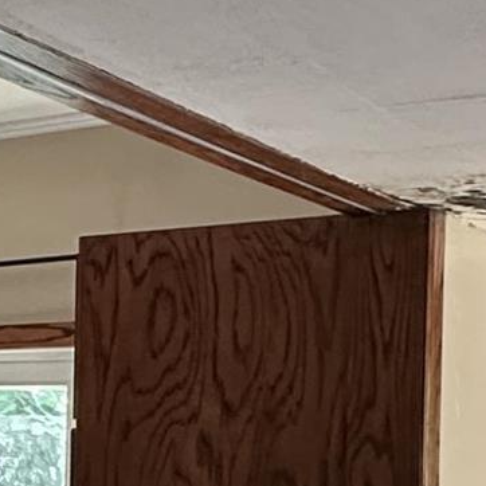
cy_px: 442
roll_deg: -1.7
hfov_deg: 14.5
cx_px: -404
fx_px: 1668
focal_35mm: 105
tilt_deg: +1.9
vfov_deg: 16.4
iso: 320
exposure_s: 1/84
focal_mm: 2.22
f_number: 2.2
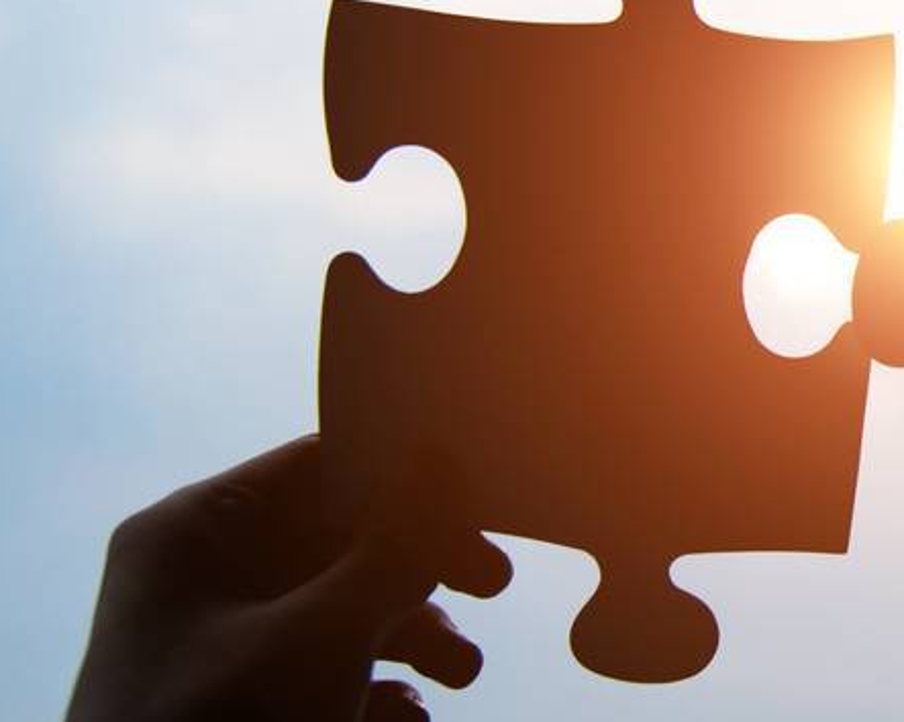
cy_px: 215
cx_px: 1012
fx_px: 2701
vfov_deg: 15.2
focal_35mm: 101
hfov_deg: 18.2
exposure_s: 1/1600
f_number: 4
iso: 500
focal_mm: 38
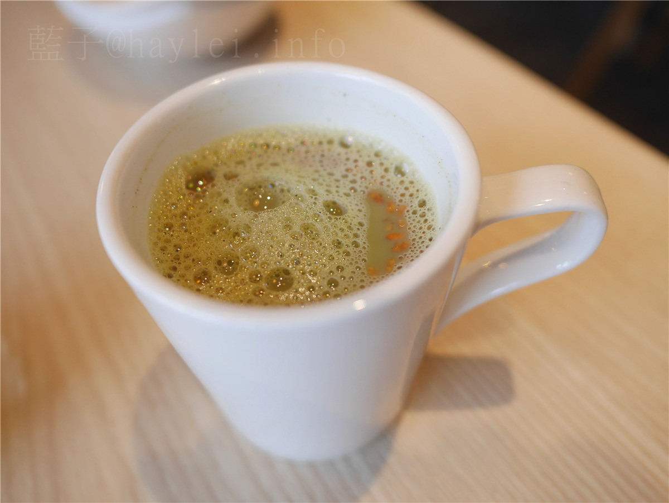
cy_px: 252
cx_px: 334
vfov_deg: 46.8
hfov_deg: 59.9
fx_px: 580
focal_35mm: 30
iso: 200
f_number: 2
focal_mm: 15
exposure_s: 1/160
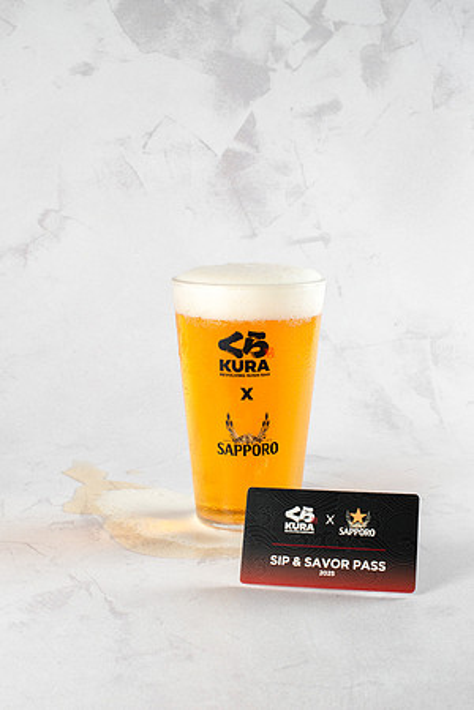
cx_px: 237
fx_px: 987
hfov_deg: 27.0
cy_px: 355
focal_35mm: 50
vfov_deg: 39.6
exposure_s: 1/100
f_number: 13
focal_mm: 50
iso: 250
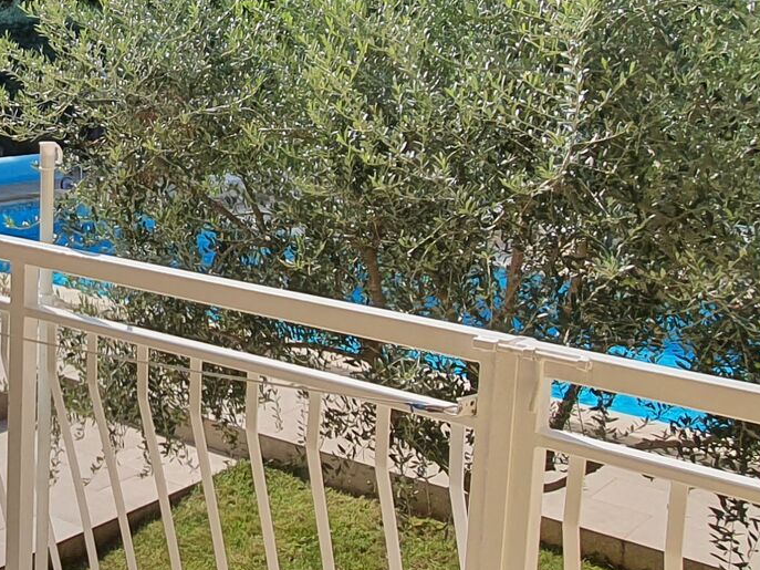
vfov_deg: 27.4
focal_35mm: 53
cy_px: 196
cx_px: 37
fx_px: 1163
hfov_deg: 33.7
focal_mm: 1.8
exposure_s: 1/1240
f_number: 2.2
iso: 50
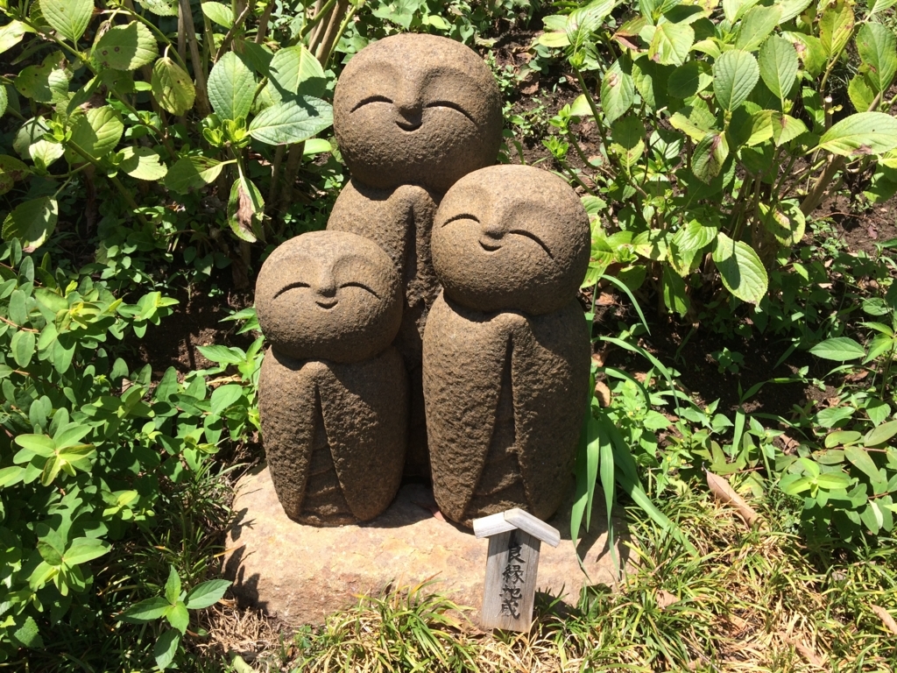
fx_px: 751
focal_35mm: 29
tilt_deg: -23.9
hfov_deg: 61.7
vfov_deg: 48.2
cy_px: 336
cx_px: 448
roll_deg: +2.1
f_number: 2.2
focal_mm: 4.15
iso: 32
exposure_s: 1/977
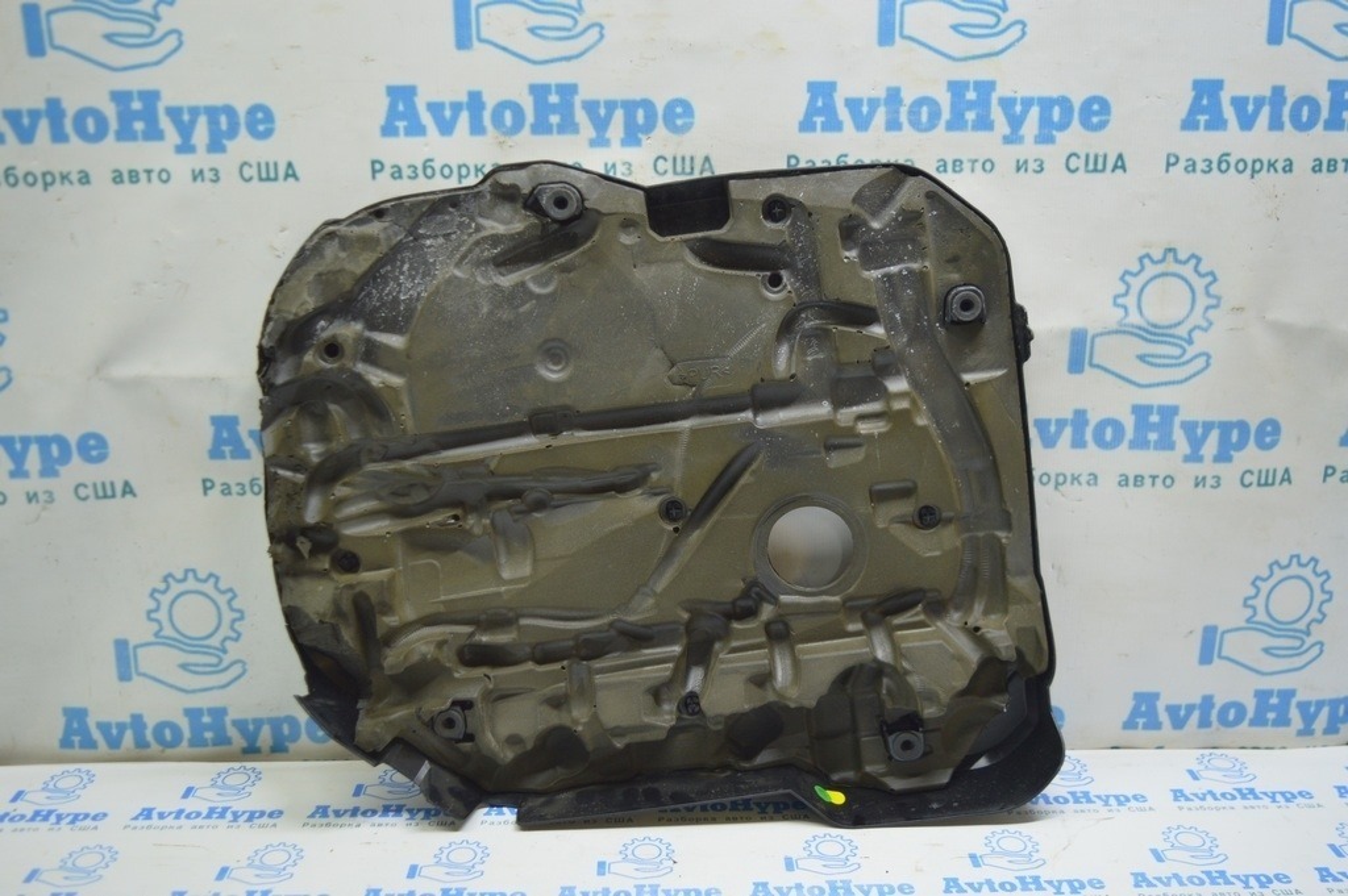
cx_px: 674
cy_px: 448
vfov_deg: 38.3
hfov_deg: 55.1
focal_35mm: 34
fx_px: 1291
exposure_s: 1/40
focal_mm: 23
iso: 400
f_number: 3.8
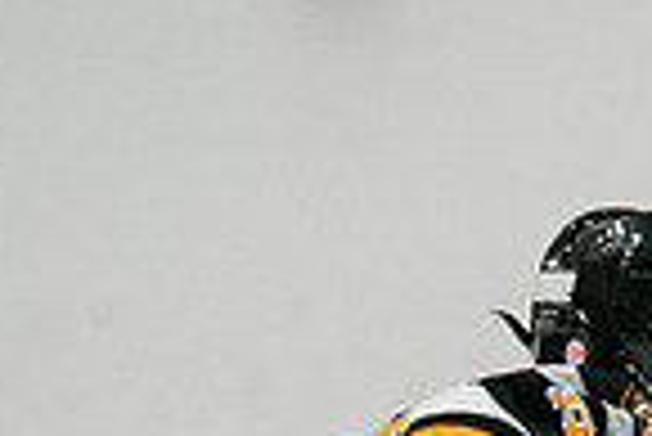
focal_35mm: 985
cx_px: 697
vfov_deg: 1.4
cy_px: 852
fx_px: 17857
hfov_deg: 2.1
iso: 3200
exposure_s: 1/1600
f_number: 3.2
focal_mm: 247
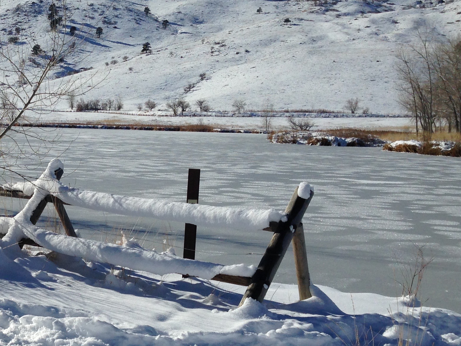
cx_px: -3
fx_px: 919
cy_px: 265
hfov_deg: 26.6
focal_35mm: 69
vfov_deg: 21.1
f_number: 2.4
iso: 50
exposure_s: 1/5435
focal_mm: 4.12
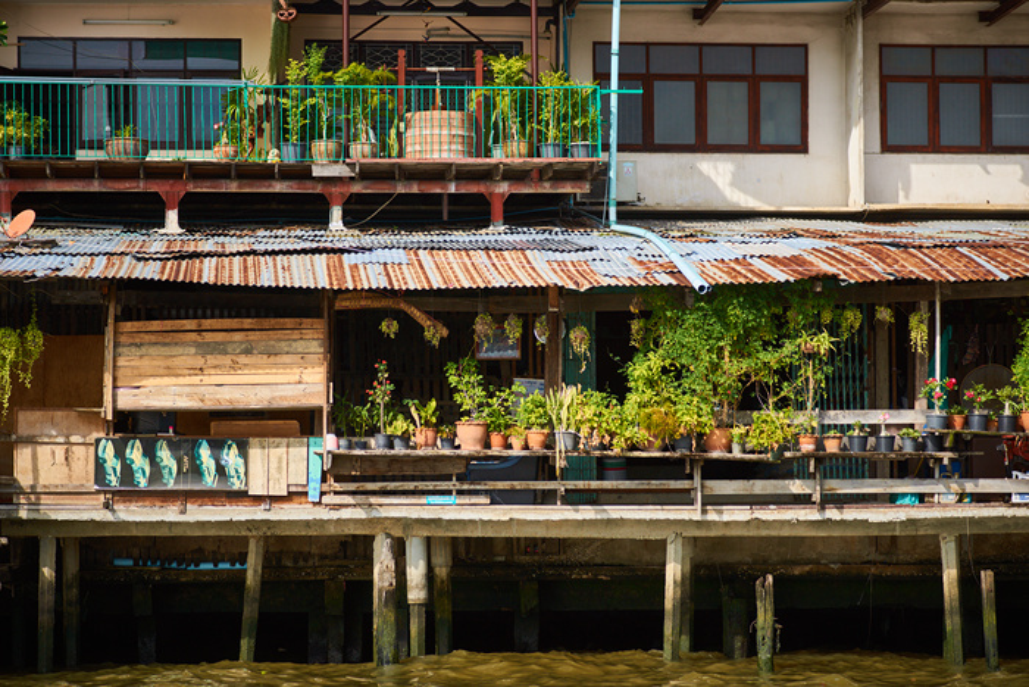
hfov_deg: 20.4
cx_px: 514
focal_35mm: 100
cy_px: 344
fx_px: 2859
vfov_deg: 13.7
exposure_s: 1/350
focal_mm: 100
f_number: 4
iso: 200
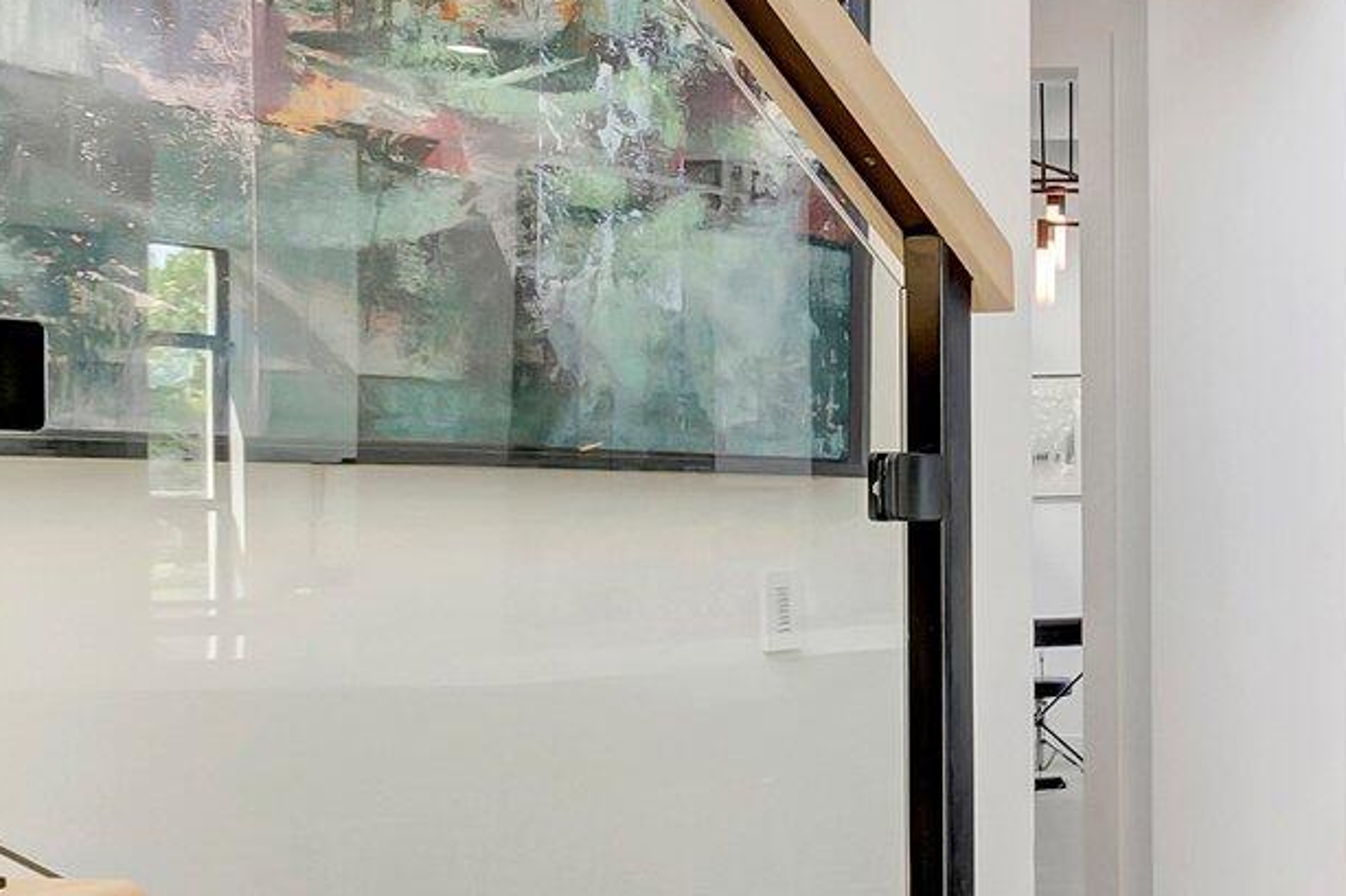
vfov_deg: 26.9
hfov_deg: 25.5
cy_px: 532
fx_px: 1869
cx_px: 2166
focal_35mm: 50
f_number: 8
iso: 640
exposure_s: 1/25
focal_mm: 10
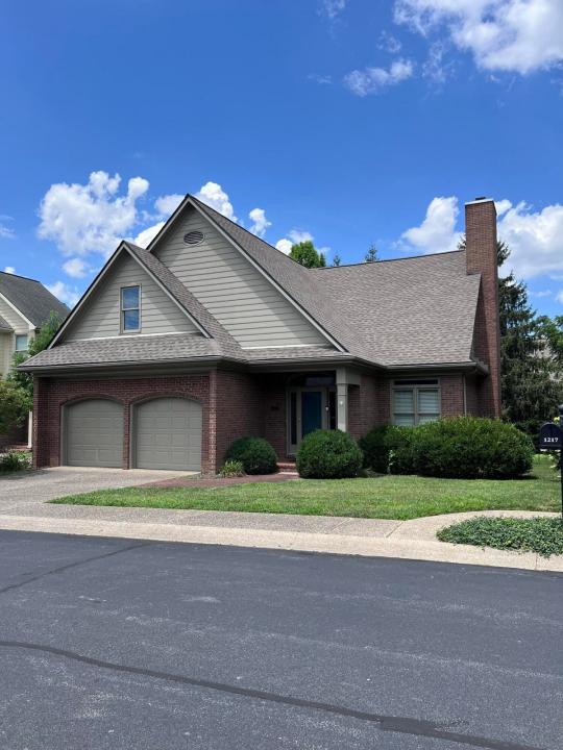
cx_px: 282
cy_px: 375
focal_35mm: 26
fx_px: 564
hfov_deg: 53.1
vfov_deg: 67.3
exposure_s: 1/3571
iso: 50
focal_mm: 5.7
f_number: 1.5
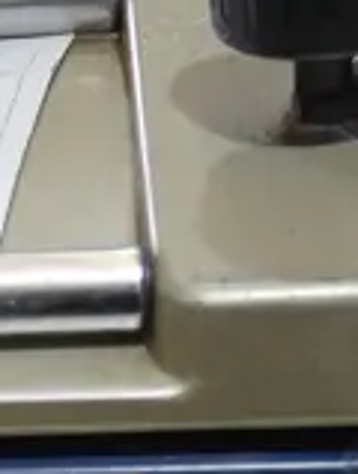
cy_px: 1112
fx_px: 2651
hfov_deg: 7.6
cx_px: -186
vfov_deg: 9.2
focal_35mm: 193
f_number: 3.6
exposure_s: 1/60
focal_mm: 15
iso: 200
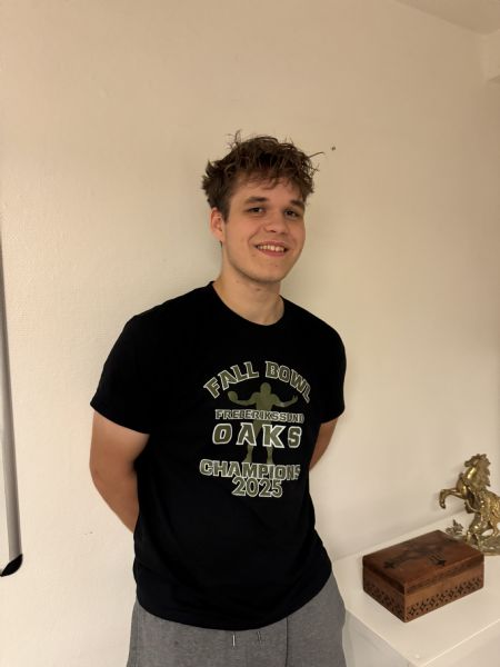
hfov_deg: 56.8
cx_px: 250
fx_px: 462
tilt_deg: -3.5
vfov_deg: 71.6
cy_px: 334
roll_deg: +0.9
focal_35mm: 24
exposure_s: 1/33
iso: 800
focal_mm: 6.76
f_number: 1.78
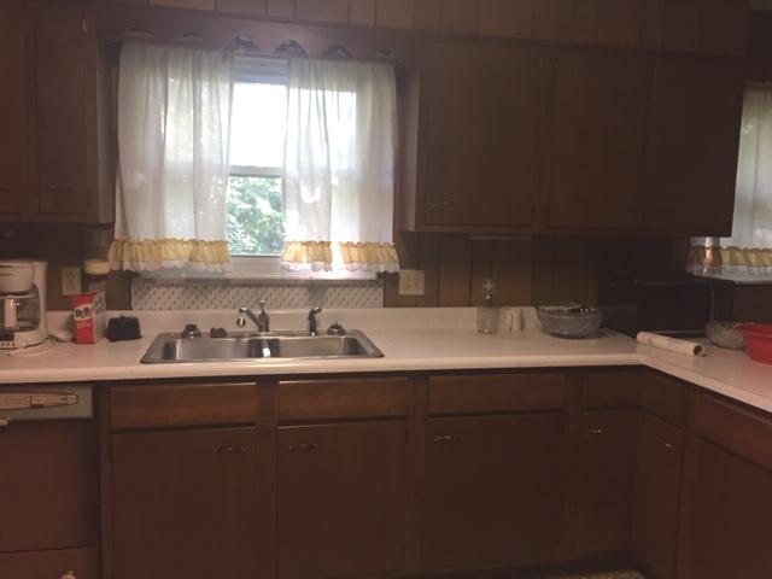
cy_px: 290
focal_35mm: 29
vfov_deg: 48.2
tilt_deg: -8.0
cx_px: 386
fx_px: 647
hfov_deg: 61.7
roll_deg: -1.6
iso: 125
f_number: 2.2
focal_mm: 4.15
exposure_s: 1/30
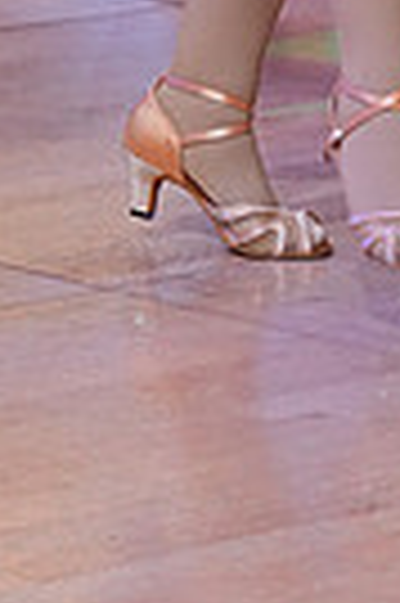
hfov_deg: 4.5
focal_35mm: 304
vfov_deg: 6.6
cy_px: -608
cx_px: -2
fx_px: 5079
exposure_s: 1/400
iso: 2500
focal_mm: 70
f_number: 4
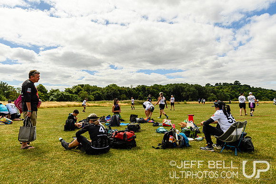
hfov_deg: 73.7
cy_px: 92
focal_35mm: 24
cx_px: 138
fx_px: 184
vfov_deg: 53.2
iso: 100
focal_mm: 24
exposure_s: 1/800
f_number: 5.6
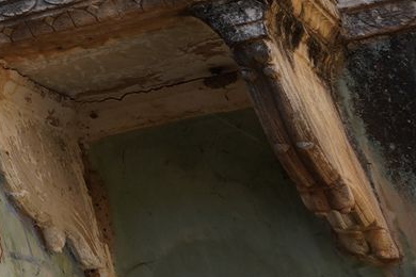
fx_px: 1421
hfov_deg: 12.9
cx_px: -565
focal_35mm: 123
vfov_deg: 10.1
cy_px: -329
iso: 100
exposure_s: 1/100
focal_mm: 24
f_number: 7.1
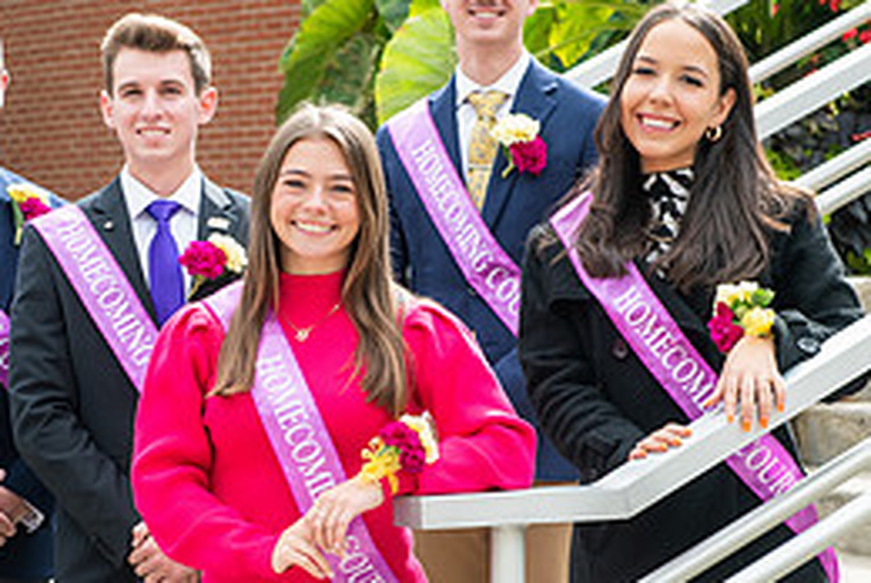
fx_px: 3779
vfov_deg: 8.8
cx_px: 318
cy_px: 353
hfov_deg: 13.1
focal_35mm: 156
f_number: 5.6
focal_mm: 70
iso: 400
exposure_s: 1/400
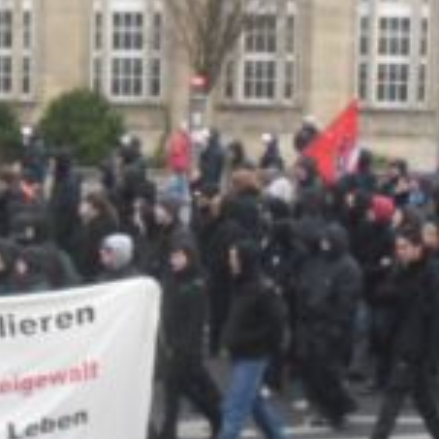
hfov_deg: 20.9
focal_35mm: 82
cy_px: 221
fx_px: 1177
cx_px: 93
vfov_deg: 21.1
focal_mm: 6.3
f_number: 8.4
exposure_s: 1/90
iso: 800
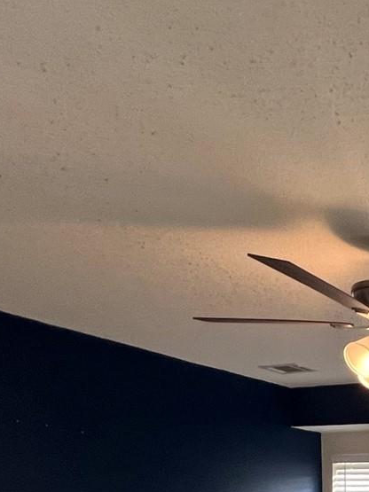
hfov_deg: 22.7
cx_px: 599
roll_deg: -1.0
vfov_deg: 31.0
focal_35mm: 48
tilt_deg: -8.3
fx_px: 682
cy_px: 637
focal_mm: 1.57
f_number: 1.8
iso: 160
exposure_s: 1/60
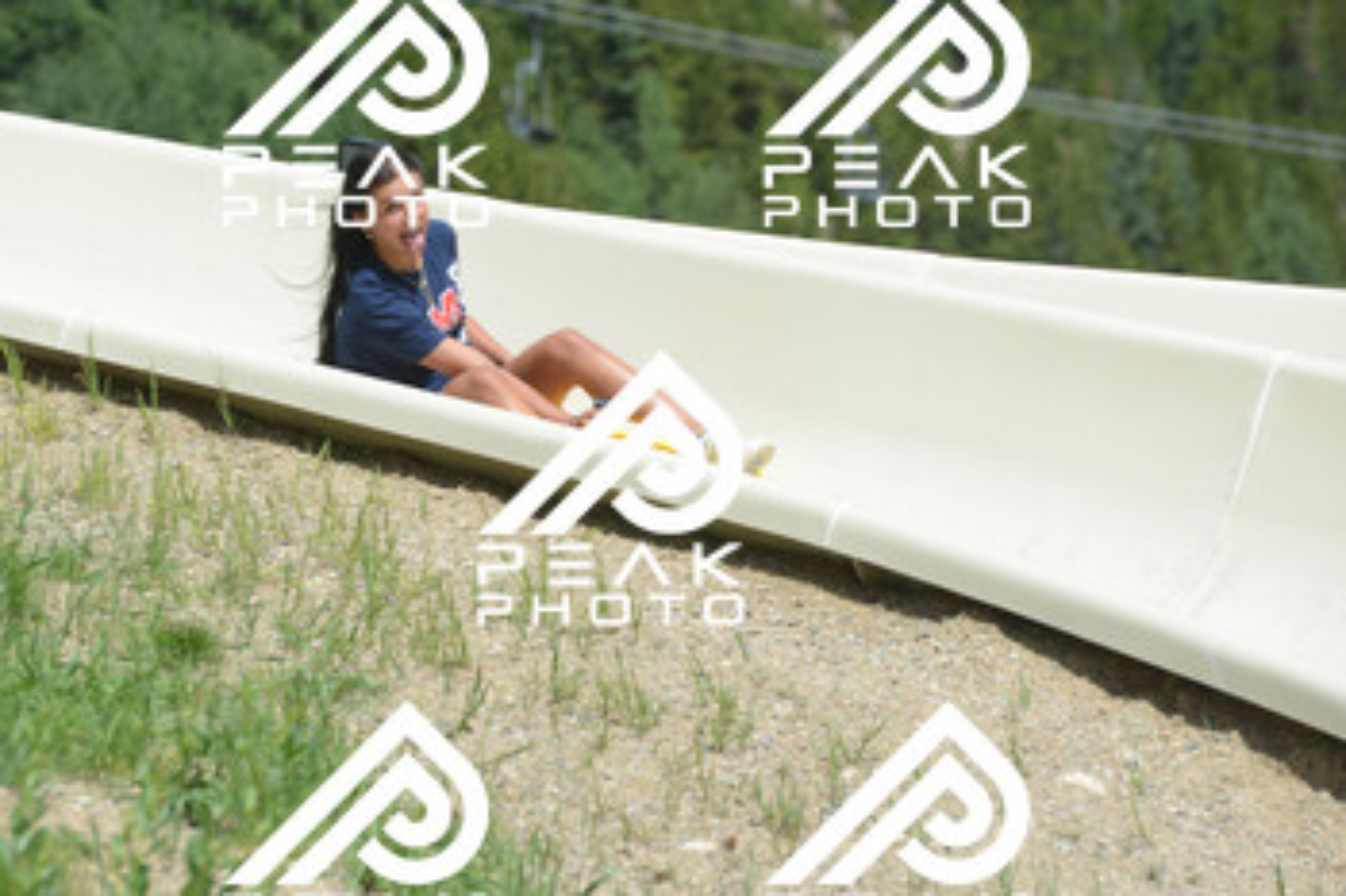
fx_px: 8333
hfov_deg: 9.2
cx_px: 627
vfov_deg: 6.2
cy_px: 463
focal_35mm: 223
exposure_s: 1/640
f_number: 6.3
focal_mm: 195
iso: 220
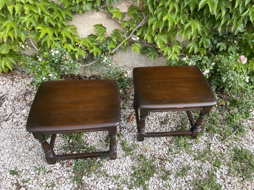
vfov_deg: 53.1
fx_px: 191
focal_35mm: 26
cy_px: 95
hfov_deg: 67.3
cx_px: 127
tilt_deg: -41.9
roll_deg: -2.1
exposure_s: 1/779
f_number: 1.6
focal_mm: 4.2
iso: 32
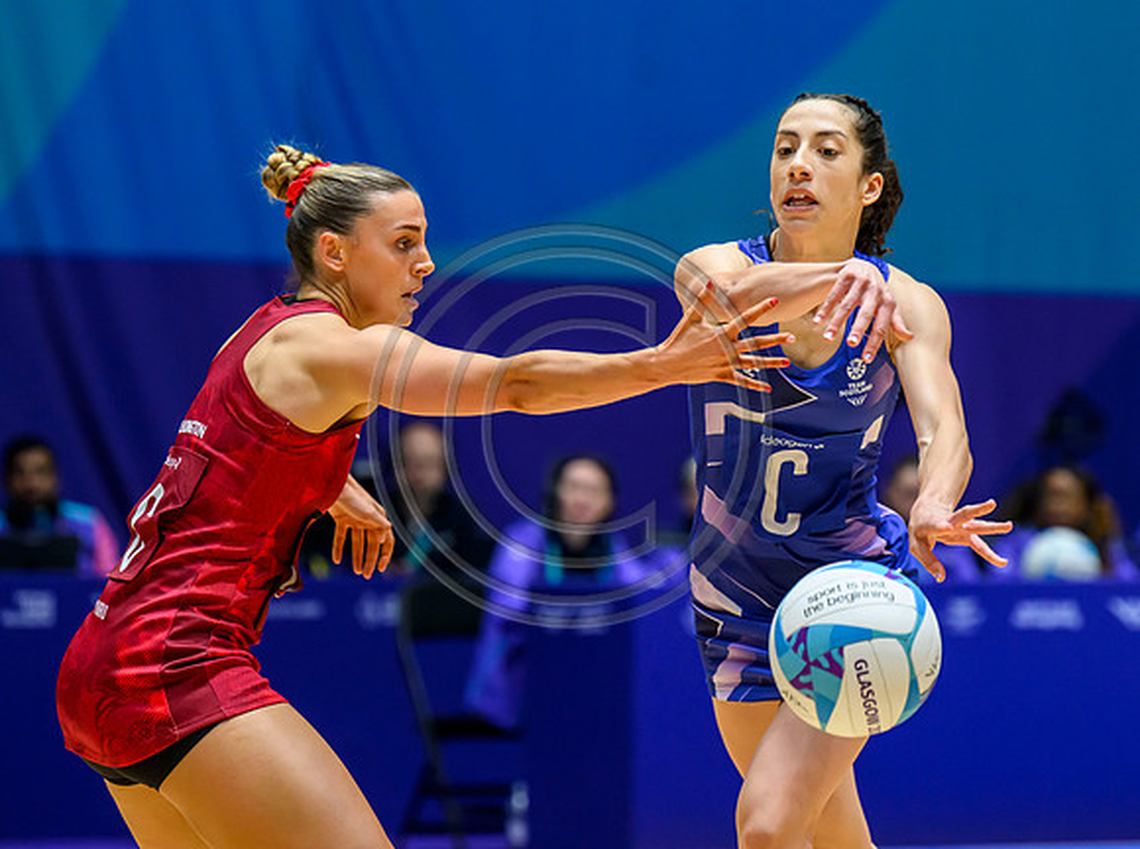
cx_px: 738
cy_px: 297
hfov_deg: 7.3
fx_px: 8964
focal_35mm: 273
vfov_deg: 5.4
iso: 4000
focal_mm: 195
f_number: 4
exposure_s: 1/1600
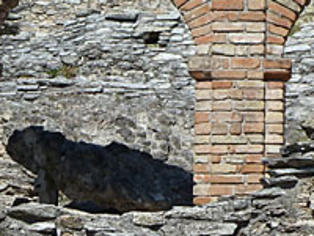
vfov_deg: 7.8
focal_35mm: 189
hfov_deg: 10.5
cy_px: 247
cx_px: 99
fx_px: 1714
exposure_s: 1/640
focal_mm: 10.3
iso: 80
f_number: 5
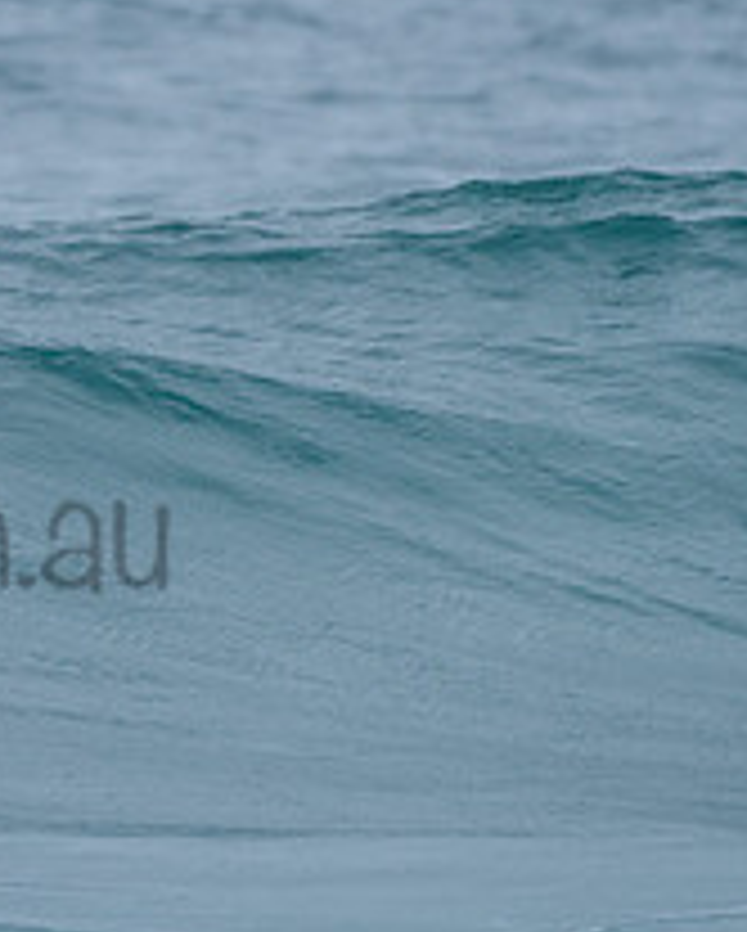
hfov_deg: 1.0
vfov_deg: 1.2
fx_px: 44428
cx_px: -302
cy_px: 290
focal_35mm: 1610
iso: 500
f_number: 5.6
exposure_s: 1/1250
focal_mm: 500
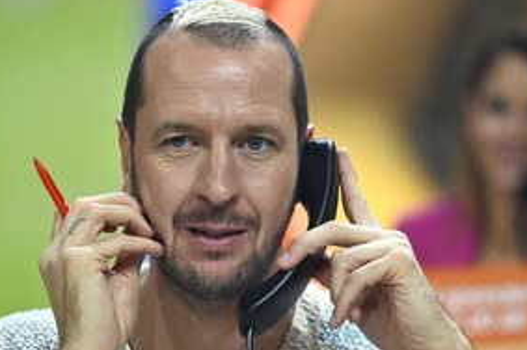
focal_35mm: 255
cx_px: 221
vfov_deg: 5.4
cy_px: 257
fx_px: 3729
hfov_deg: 8.1
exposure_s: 1/640
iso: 1250
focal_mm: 160
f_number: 2.8
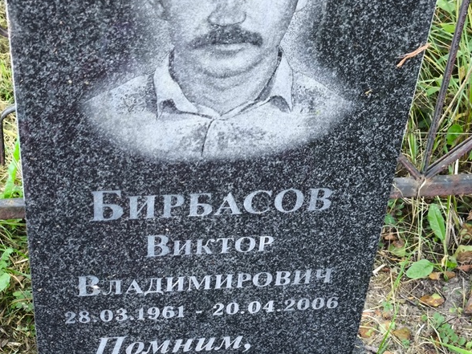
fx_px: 927
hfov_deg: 28.5
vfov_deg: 21.5
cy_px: 230
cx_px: 175
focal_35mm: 68
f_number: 1.7
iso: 200
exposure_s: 1/60
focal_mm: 4.71
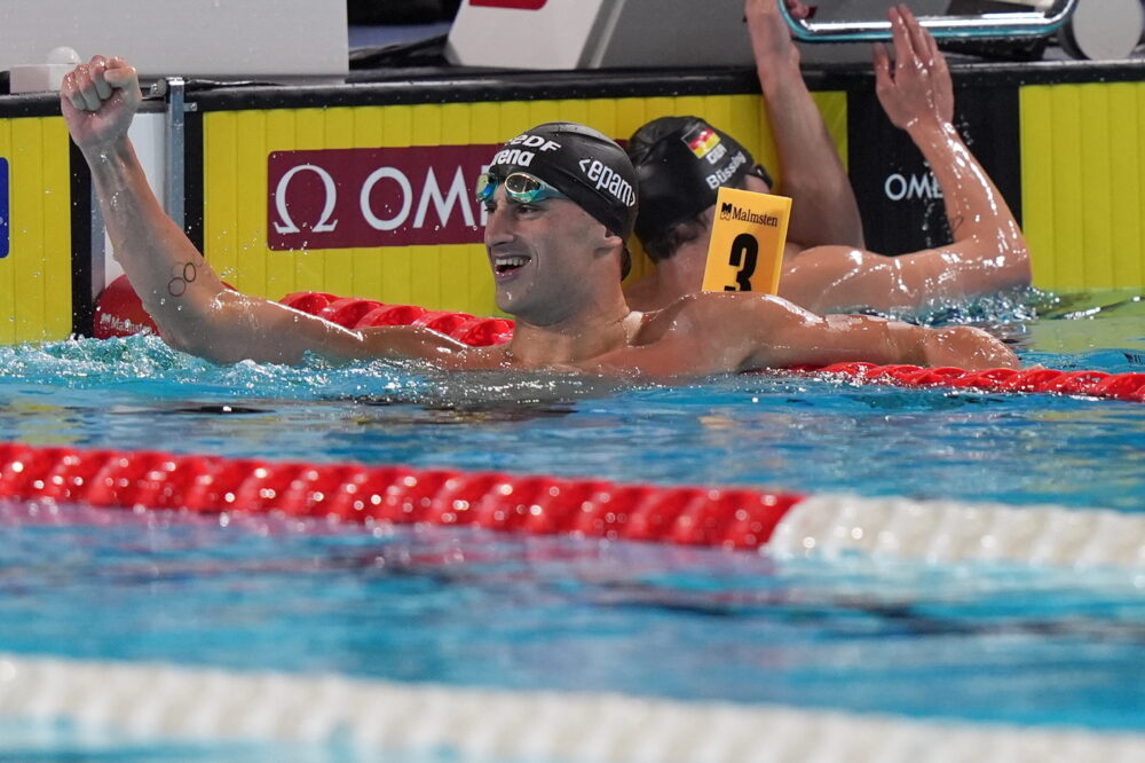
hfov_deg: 5.2
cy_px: 382
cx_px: 572
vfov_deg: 3.4
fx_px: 12717
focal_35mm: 400
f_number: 3.2
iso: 2500
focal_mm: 400
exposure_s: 1/3200
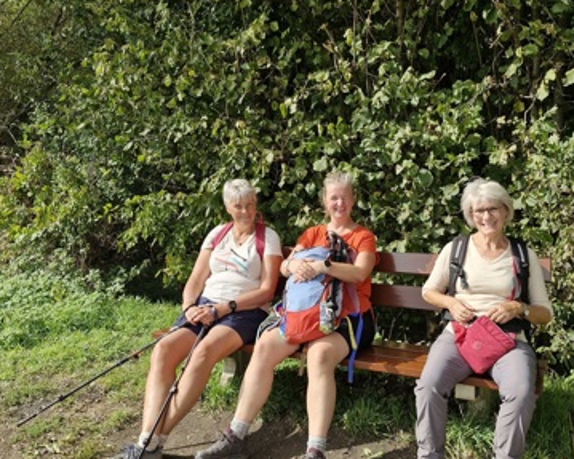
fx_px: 425
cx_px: 304
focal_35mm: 25
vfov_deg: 56.8
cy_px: 237
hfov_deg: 68.1
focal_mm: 5.54
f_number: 1.8
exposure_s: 1/1384
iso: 50
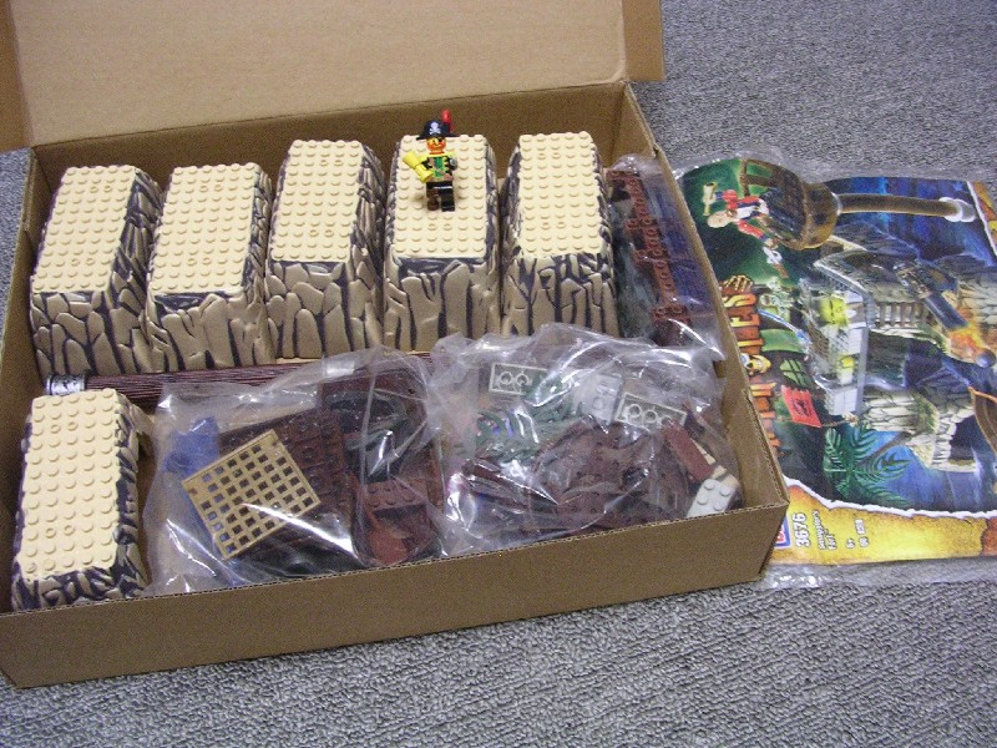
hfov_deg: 49.0
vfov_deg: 37.7
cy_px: 374
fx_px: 1094
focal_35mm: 38
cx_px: 498
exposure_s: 1/3.4
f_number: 2.8
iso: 352
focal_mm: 5.8
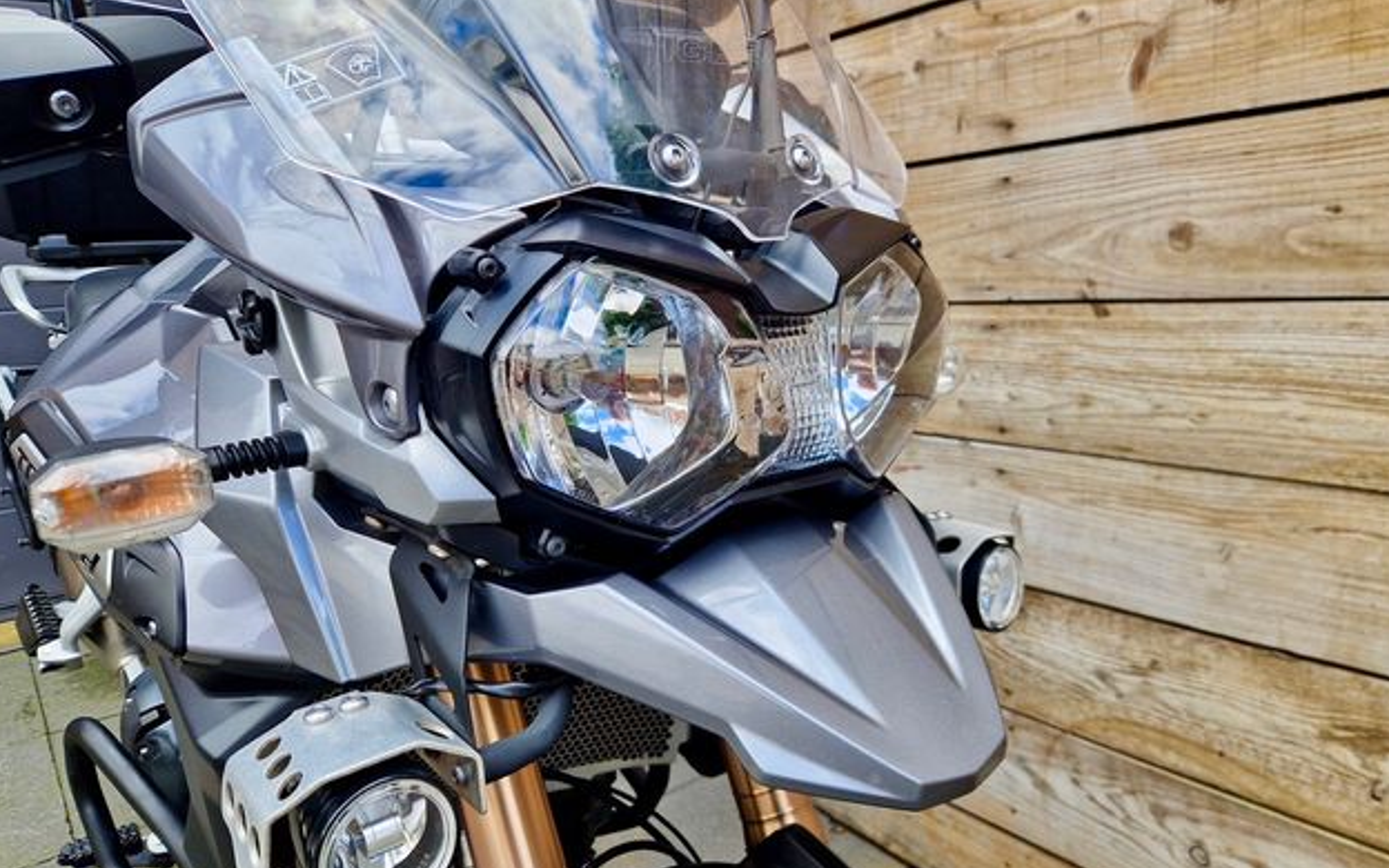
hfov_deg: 72.5
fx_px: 946
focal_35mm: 25
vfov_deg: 49.3
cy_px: 454
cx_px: 706
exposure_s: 1/365
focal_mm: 5.4
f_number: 1.8
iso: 50
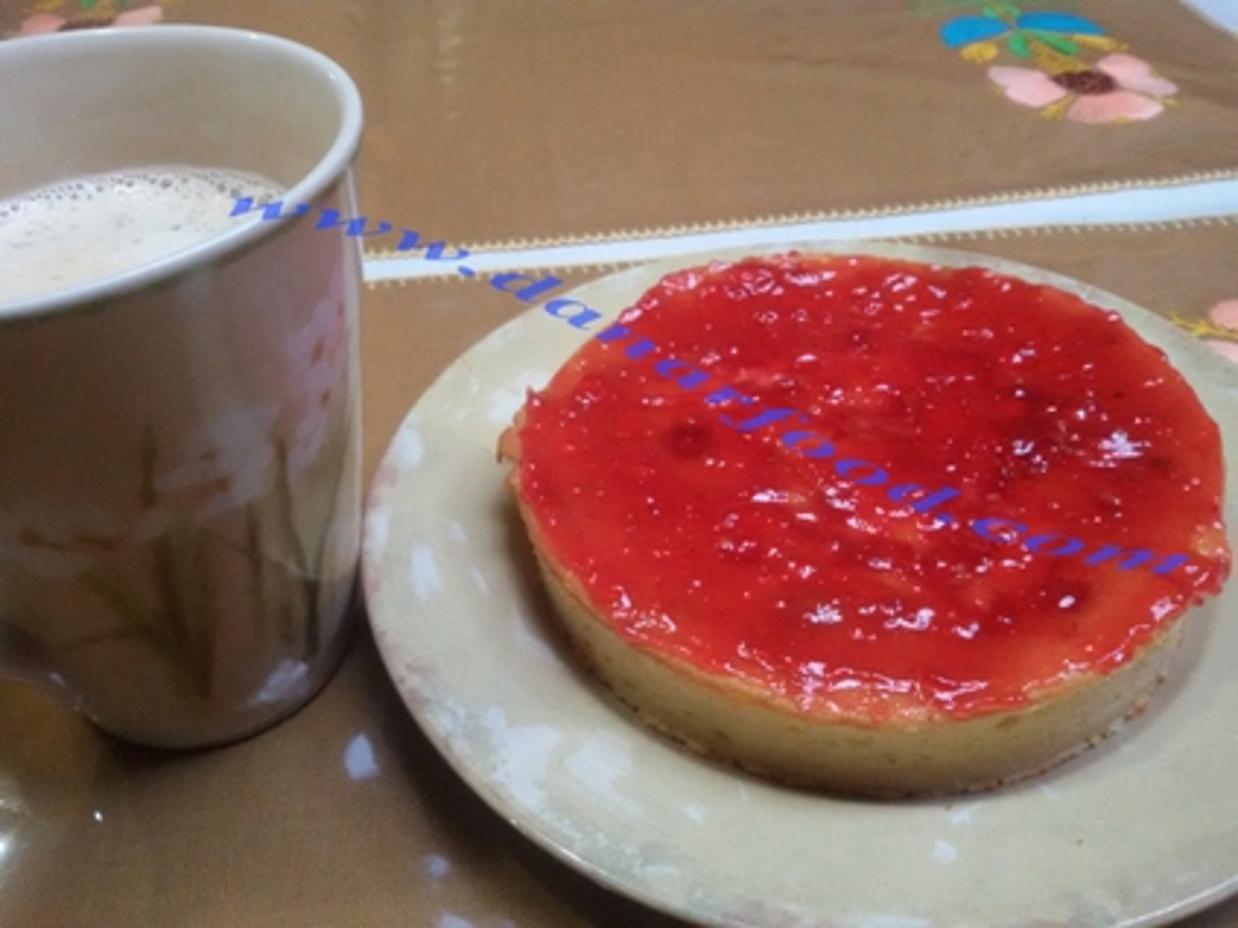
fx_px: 1109
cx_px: 619
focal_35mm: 31
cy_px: 464
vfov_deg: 45.4
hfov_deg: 58.4
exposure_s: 1/33
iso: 320
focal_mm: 2.93
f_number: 2.4
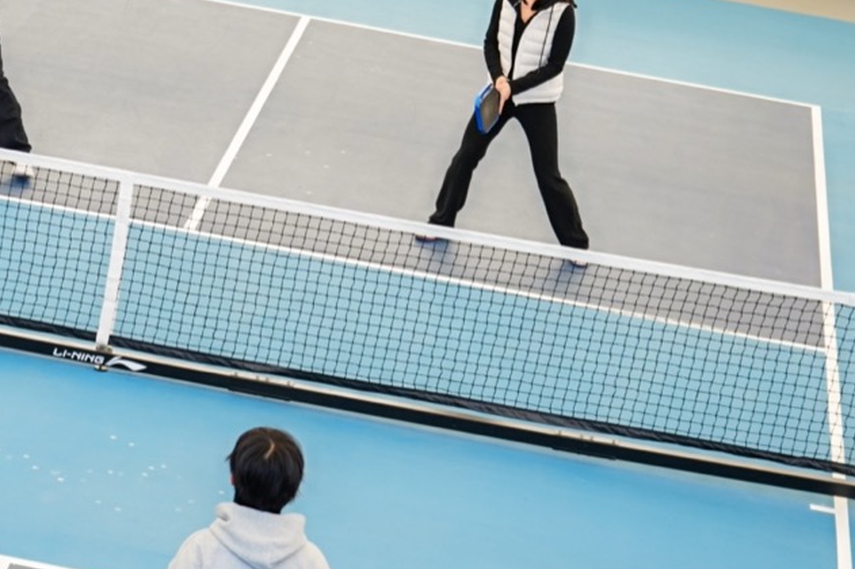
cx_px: 156
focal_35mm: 142
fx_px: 3371
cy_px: 265
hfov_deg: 14.4
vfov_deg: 9.7
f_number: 2.8
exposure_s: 1/1250
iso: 1250
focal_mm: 70
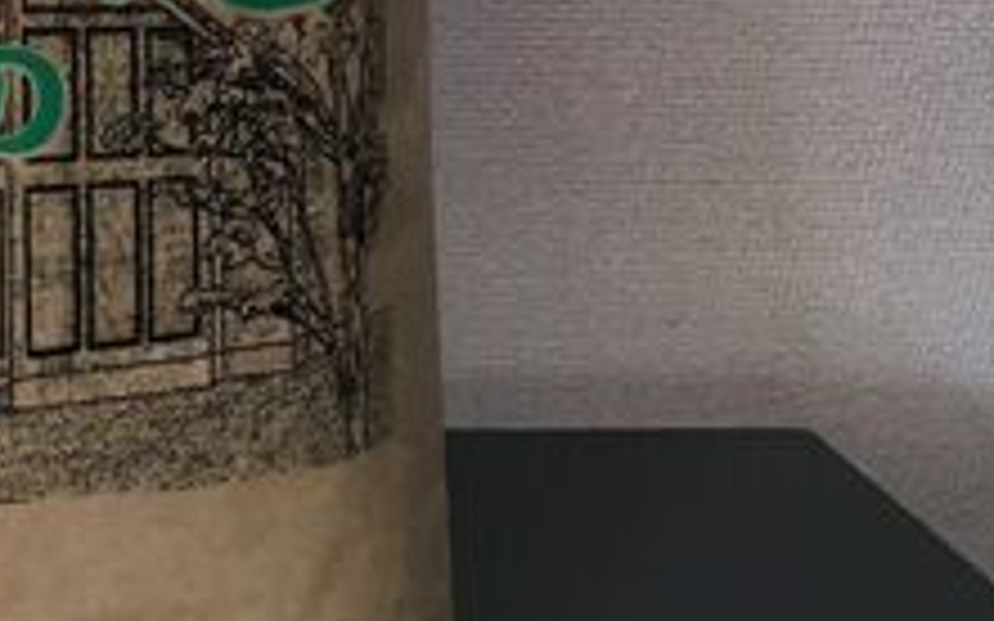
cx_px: 79
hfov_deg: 23.9
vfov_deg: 15.3
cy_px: 36
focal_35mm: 84
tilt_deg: -31.0
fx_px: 2275
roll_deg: -0.1
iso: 32
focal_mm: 4.15
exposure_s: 1/30
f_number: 2.2
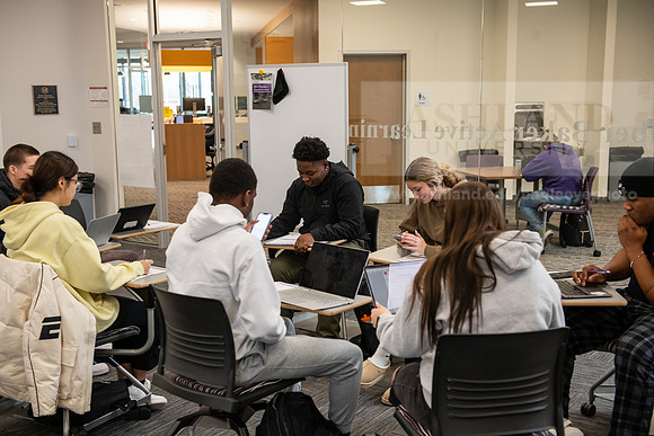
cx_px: 327
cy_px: 218
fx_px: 818
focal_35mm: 45
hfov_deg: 43.6
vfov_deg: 29.9
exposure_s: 1/100
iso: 800
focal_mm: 45
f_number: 3.5
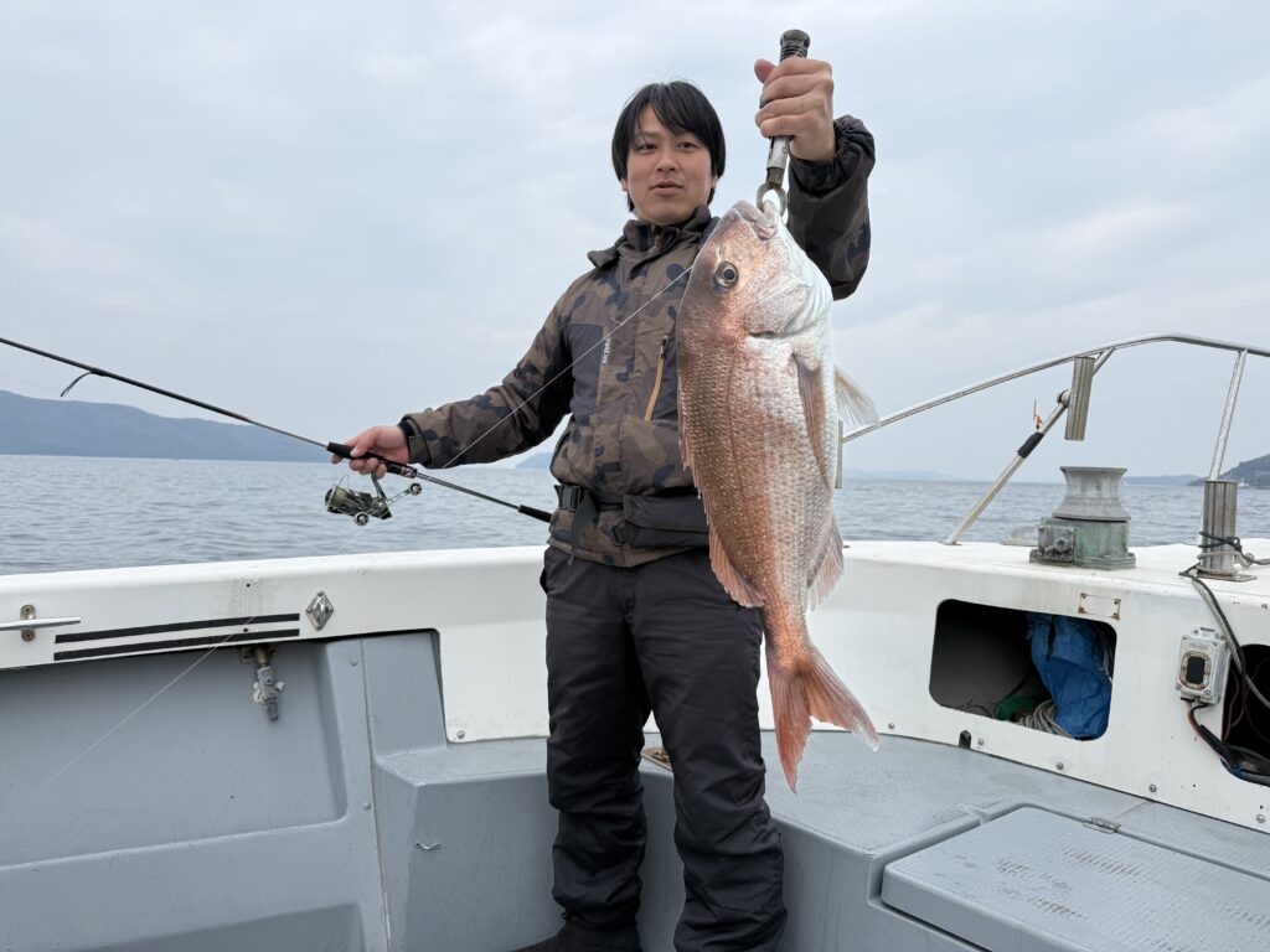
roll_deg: -2.5
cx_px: 635
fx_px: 881
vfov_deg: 56.8
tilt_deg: -0.9
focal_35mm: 24
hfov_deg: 71.6
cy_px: 476
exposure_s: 1/3425
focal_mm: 6.76
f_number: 1.78
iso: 80
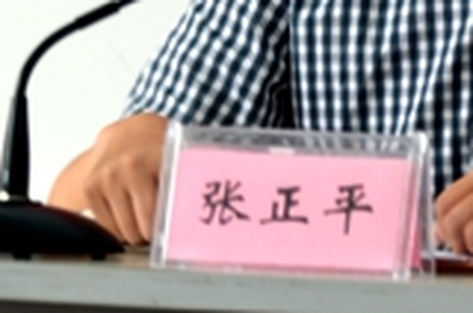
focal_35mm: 680
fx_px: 8911
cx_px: 263
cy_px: -134
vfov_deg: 2.0
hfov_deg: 3.0
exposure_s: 1/10
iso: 100
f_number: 5.6
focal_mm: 145
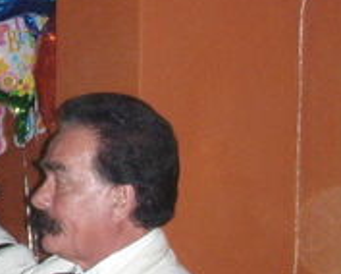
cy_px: 95
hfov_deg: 13.4
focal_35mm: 134
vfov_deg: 11.5
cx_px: -197
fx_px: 1354
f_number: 3.5
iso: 320
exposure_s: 1/30
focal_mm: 6.7
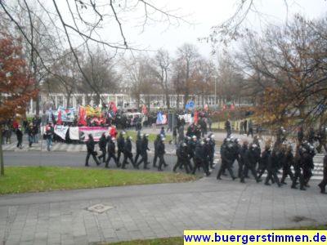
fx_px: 331
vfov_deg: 40.7
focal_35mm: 35
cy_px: 122
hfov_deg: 52.6
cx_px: 164
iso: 800
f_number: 8.4
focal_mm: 6.3
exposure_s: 1/125
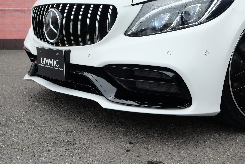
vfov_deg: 27.5
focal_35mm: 49
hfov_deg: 40.3
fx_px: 333
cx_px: 122
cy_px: 82
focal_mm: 32.9
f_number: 7.1
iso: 400
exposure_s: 1/350
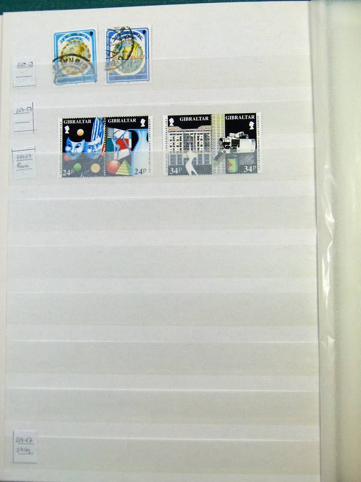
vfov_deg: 50.1
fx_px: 514
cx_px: 180
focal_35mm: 37
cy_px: 241
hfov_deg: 38.7
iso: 100
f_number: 4
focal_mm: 6.7
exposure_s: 1/160
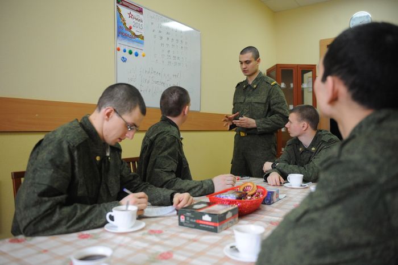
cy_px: 132
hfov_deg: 63.7
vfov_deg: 44.9
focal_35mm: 29
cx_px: 199
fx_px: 320
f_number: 2.8
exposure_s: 1/320
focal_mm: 29
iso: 3200
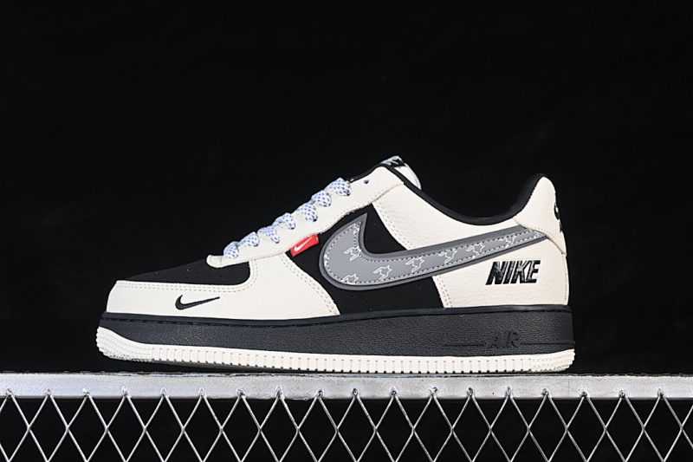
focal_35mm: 75
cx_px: 346
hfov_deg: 27.0
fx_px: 1443
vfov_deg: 18.2
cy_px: 231
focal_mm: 50
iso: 160
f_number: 7.1
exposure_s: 1/60
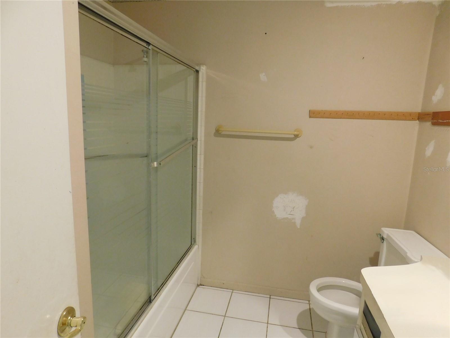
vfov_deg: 58.9
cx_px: 225
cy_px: 169
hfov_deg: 73.9
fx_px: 299
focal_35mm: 23
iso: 400
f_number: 3
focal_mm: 4
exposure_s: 1/25
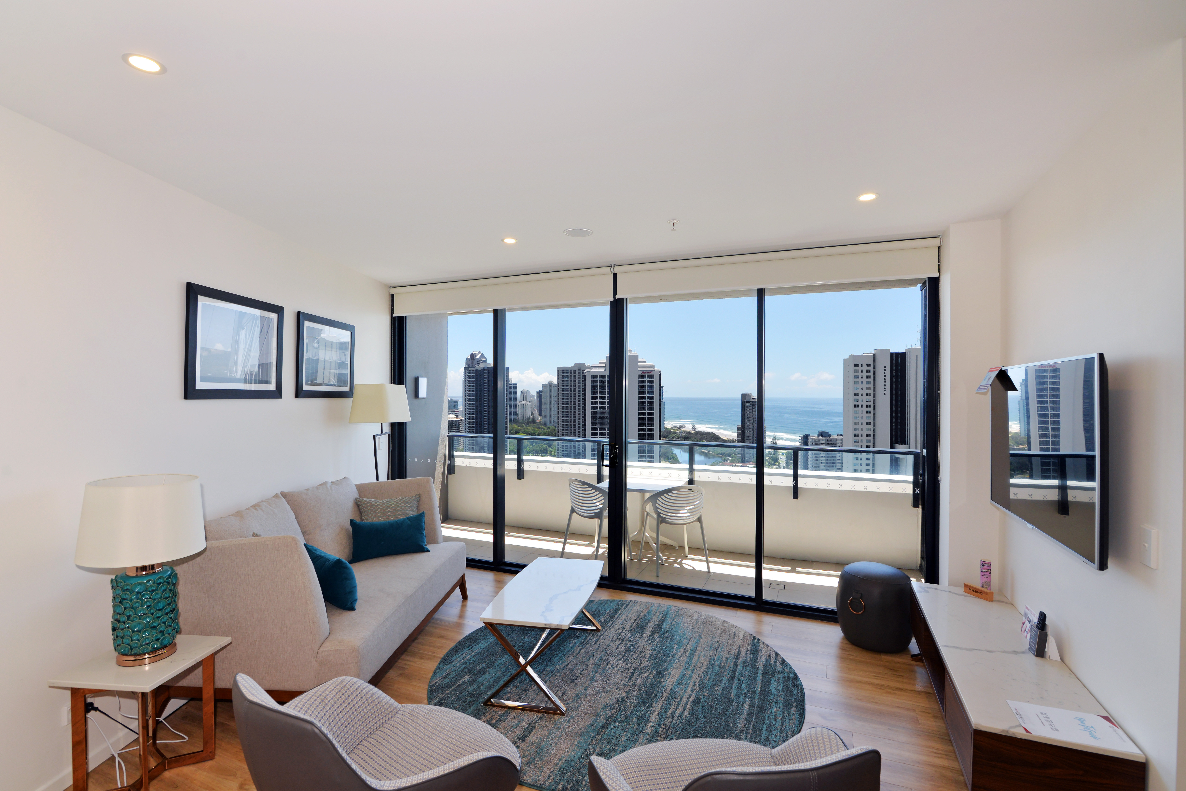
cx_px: 593
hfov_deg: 96.7
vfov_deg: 73.8
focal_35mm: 16
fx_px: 527
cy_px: 396
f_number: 8
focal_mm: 16
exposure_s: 1/125
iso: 400
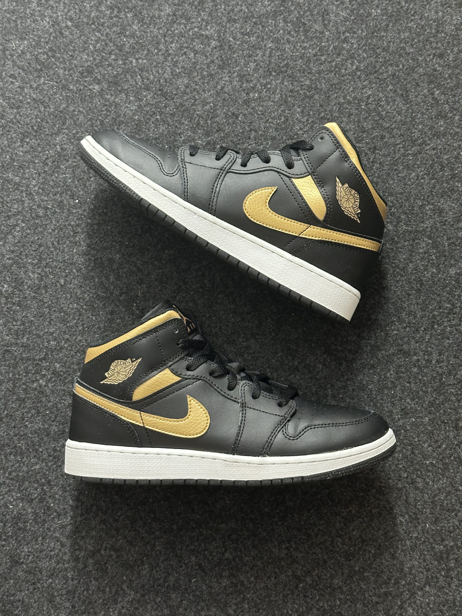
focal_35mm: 48
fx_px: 854
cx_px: 231
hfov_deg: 30.3
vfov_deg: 39.7
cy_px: 308
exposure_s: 1/27
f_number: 1.78
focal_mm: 6.86
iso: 400
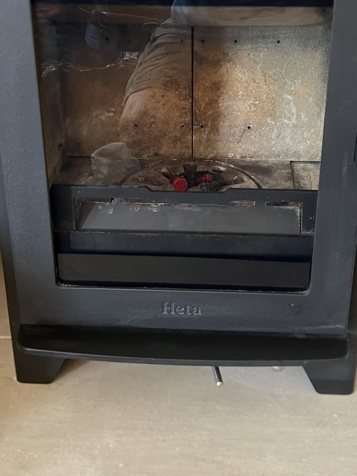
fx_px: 674
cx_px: 194
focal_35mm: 49
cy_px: 144
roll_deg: +0.0
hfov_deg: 29.7
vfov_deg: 38.3
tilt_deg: -23.4
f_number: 1.5
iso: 400
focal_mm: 5.7
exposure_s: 1/33
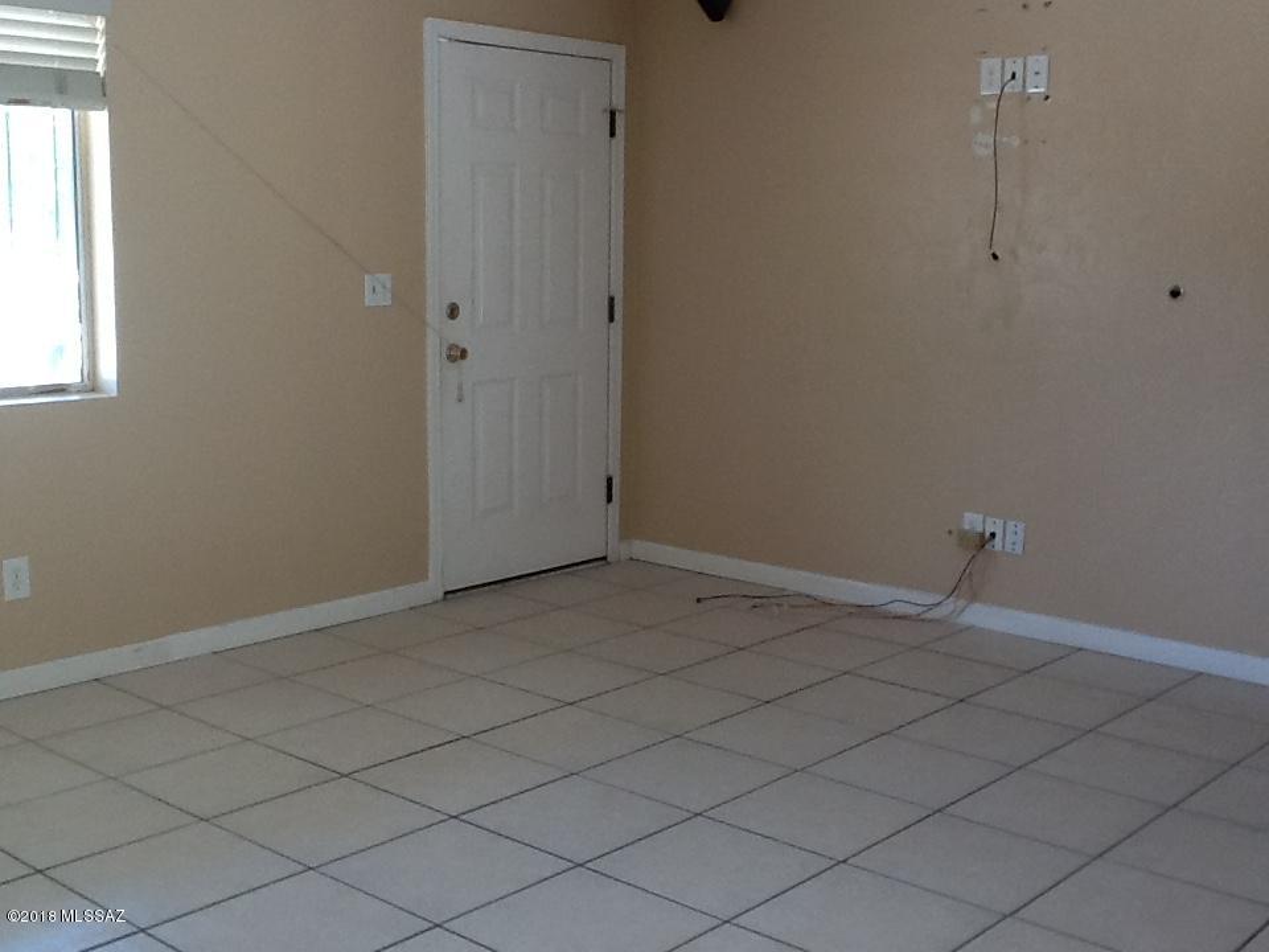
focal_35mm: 44
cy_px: 476
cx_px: 634
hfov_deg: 42.9
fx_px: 1613
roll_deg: +0.1
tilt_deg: -7.5
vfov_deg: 32.9
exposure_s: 1/30
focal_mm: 2.03
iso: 64
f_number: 2.4
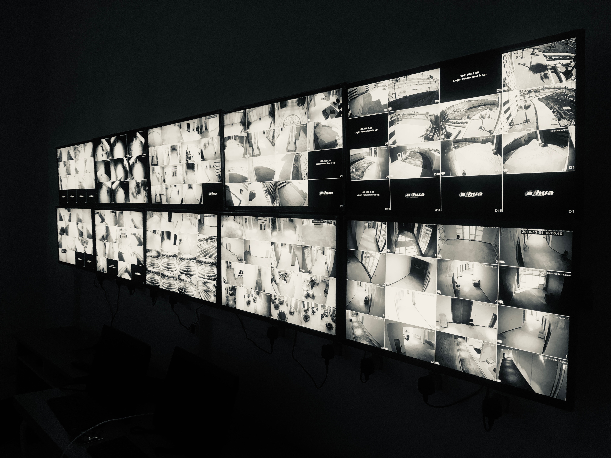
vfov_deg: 48.2
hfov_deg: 61.7
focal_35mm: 29
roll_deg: -1.4
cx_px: 306
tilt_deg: -2.8
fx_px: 512
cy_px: 229
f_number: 2.2
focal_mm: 4.15
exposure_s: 1/33
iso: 80
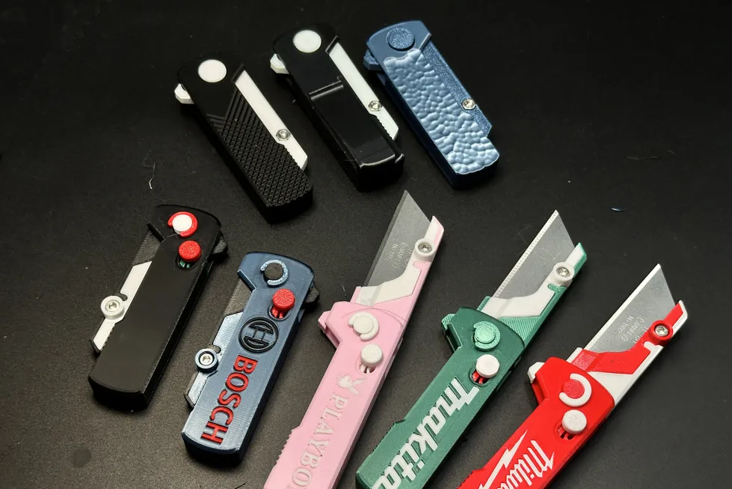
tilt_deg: -58.1
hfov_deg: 38.9
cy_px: 275
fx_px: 1037
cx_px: 362
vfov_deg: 26.5
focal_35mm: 51
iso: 64
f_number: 1.78
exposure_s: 1/398
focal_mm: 6.86
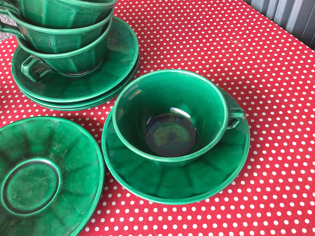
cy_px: 118
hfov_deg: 58.4
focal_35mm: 31
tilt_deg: -54.8
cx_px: 158
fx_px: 282
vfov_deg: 45.4
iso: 50
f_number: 2.4
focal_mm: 3.3
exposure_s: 1/50
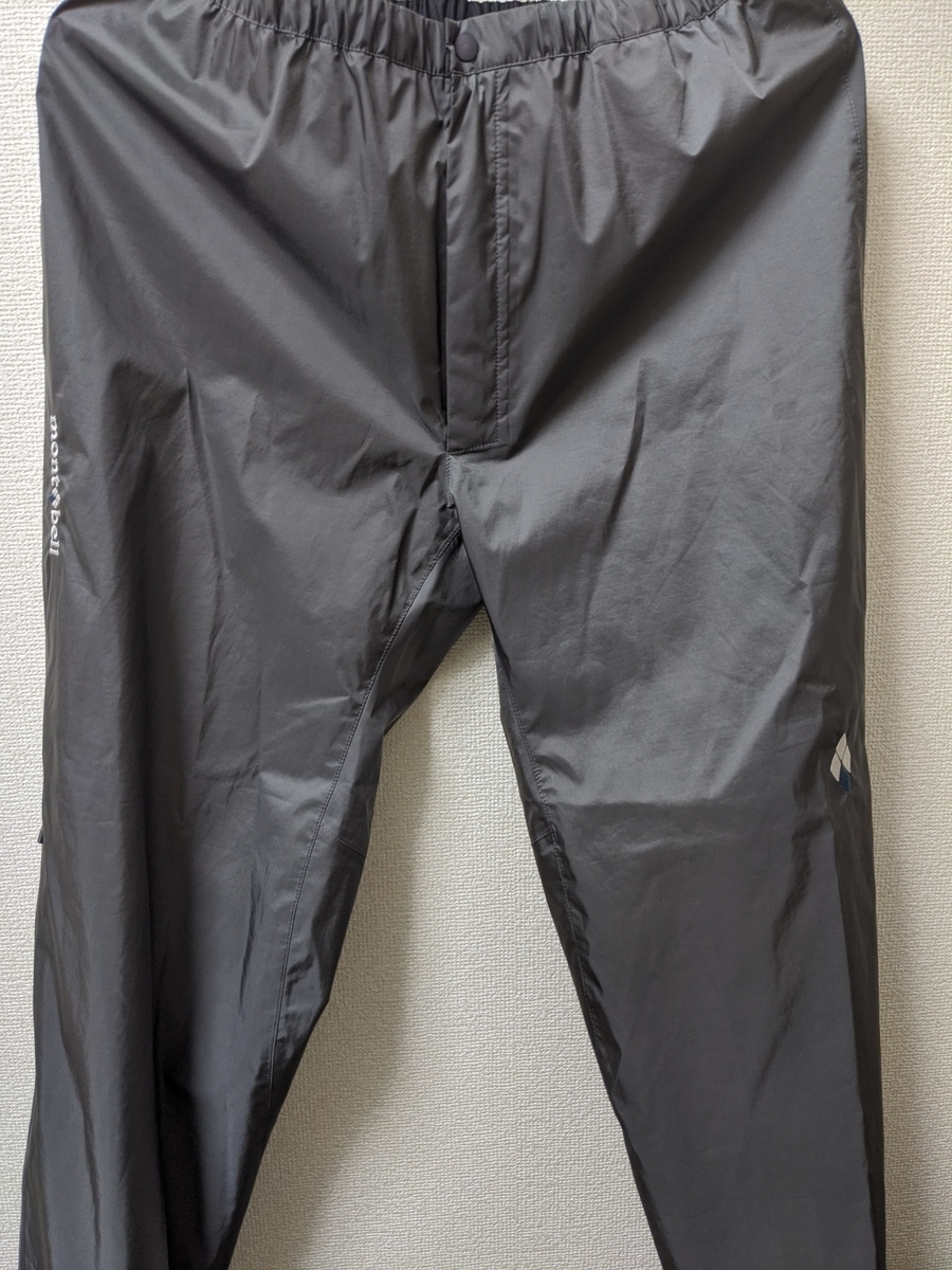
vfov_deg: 65.3
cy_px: 635
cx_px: 476
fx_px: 990
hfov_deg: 51.4
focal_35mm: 27
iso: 68
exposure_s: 1/23.8
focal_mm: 4.38
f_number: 1.73
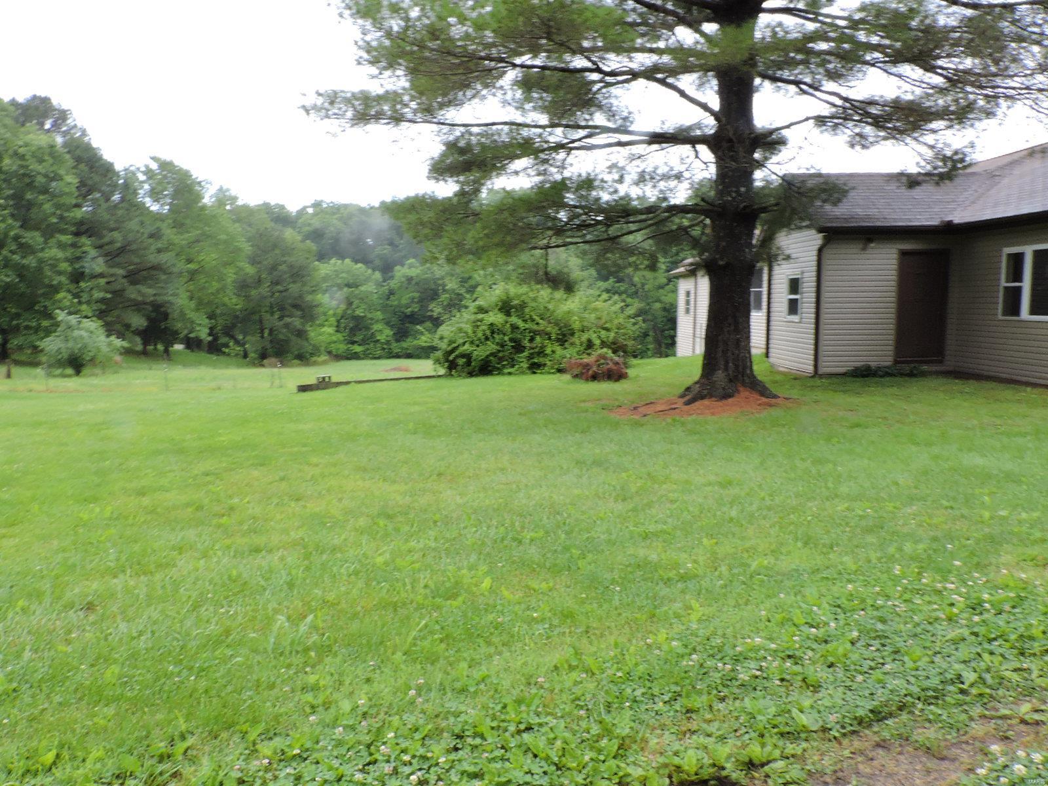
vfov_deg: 56.8
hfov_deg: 71.6
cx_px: 524
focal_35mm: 24
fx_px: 727
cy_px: 393
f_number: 8.3
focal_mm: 4.3
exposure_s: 1/30
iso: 160
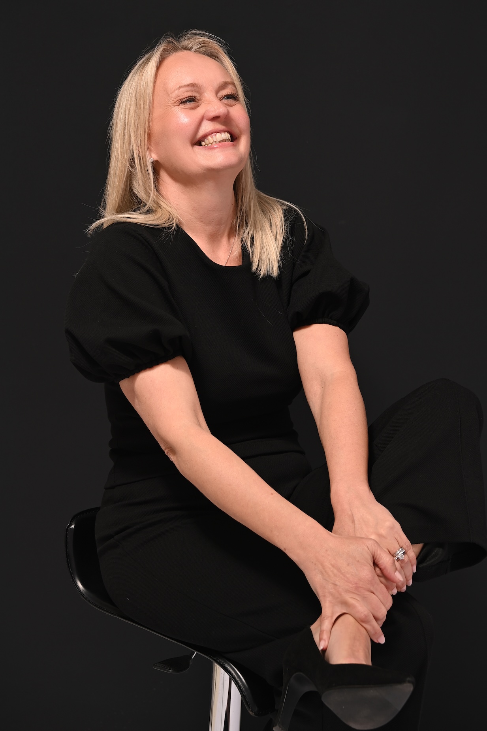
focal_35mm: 62
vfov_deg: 32.4
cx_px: 244
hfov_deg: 21.9
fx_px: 1258
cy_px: 366
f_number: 7.1
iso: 100
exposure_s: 1/100
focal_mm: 62
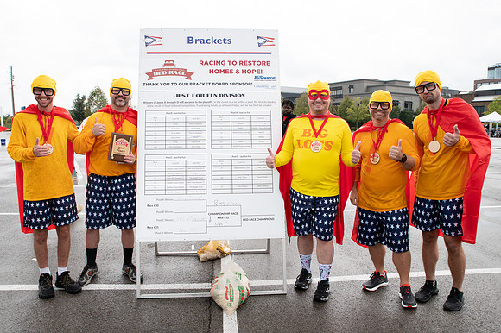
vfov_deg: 47.3
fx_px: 380
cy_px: 166
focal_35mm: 27
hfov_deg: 66.7
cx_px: 248
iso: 400
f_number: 6.3
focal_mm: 24
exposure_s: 1/320
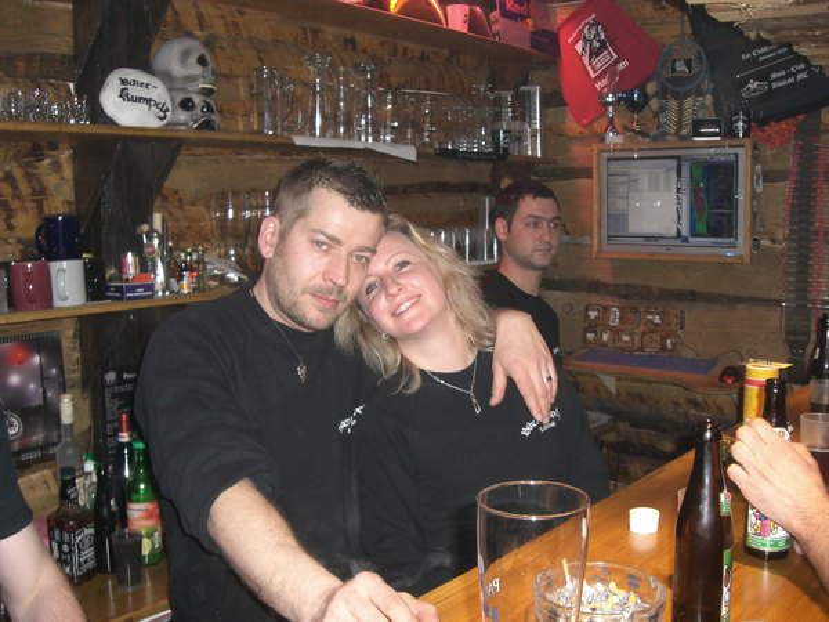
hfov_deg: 49.0
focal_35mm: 38
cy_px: 311
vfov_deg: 37.7
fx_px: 910
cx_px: 414
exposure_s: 1/60
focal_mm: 6.2
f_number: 2.7
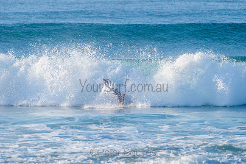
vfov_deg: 2.8
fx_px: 3419
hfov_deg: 4.1
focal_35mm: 500
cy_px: 82
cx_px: 123
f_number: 5.6
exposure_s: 1/2000
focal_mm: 500
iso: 500
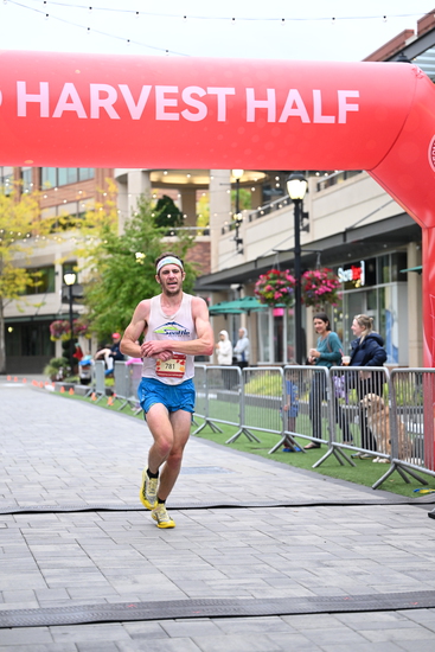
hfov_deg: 19.5
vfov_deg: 28.8
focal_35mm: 70
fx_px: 1268
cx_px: 218
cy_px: 326
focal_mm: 70
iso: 1600
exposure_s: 1/800
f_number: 2.8
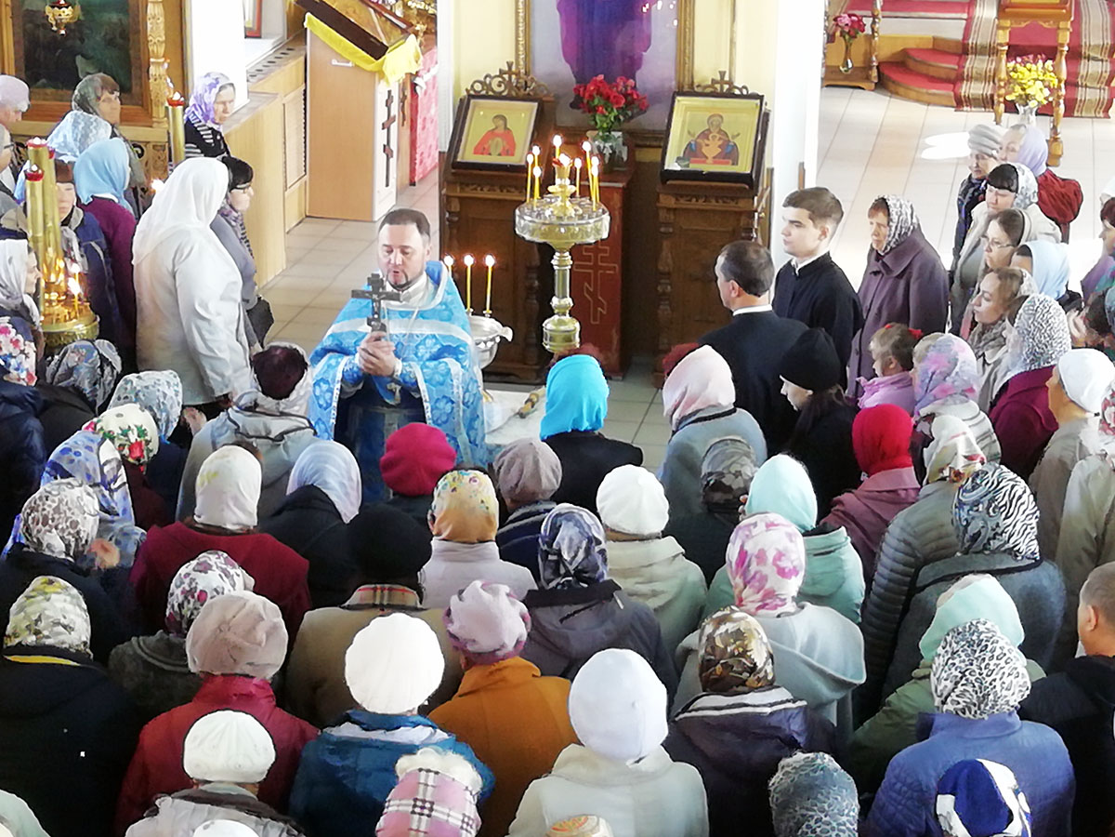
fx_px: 2770
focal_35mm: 86
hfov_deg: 22.8
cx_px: 558
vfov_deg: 17.2
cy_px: 418
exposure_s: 1/33.3
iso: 200
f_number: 2.2
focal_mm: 3.21
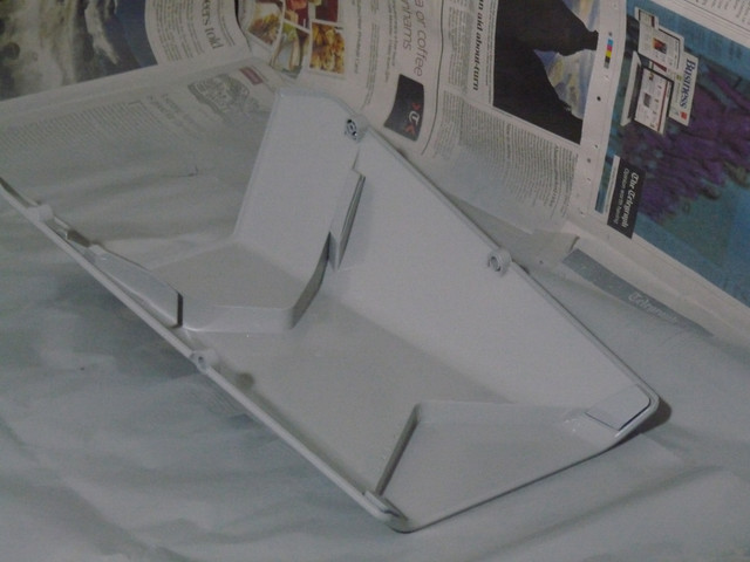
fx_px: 2275
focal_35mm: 105
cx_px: 375
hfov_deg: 18.7
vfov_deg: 14.1
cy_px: 281
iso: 800
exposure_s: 1/8
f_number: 3.6
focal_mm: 18.7
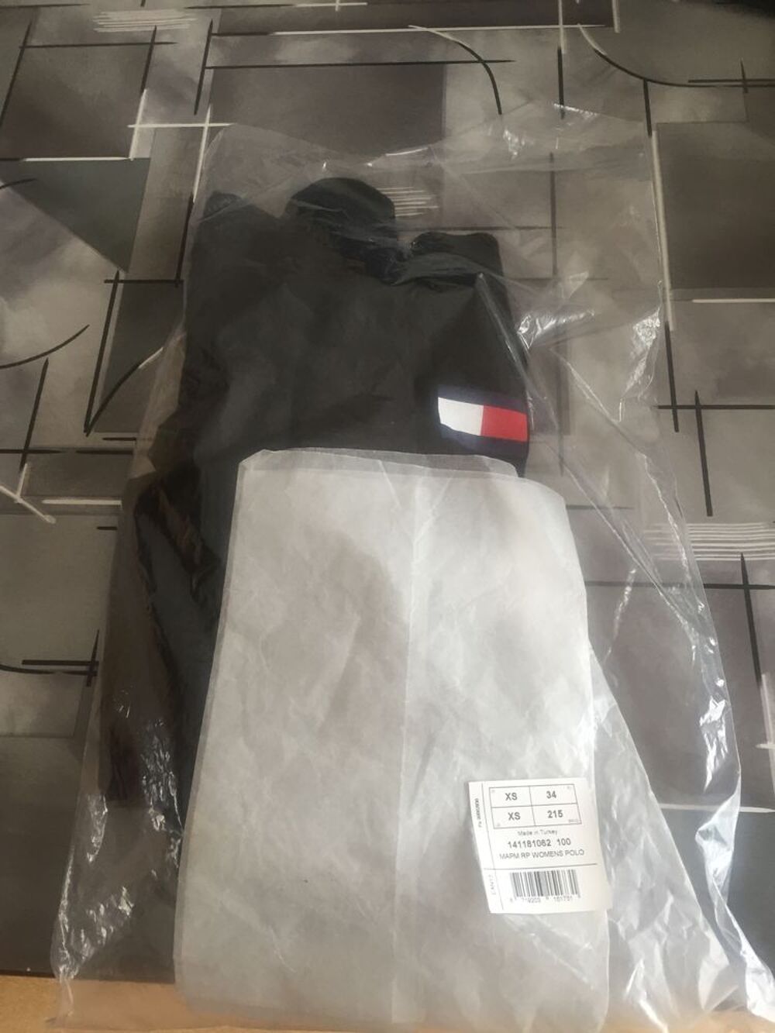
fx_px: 866
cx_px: 388
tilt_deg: -67.4
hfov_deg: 48.2
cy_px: 516
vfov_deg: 61.7
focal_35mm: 29
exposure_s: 1/33
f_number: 2.2
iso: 125
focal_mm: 4.15
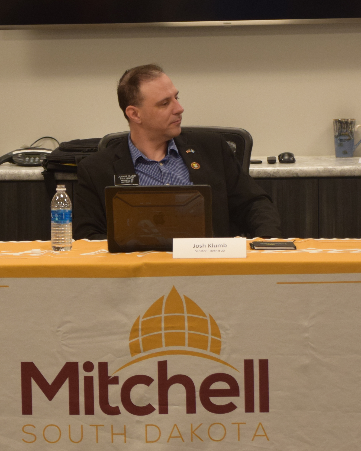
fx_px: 2724
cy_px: 273
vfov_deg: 9.5
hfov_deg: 7.6
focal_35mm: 204
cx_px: 169
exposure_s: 1/60
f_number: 5
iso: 640
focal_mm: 62
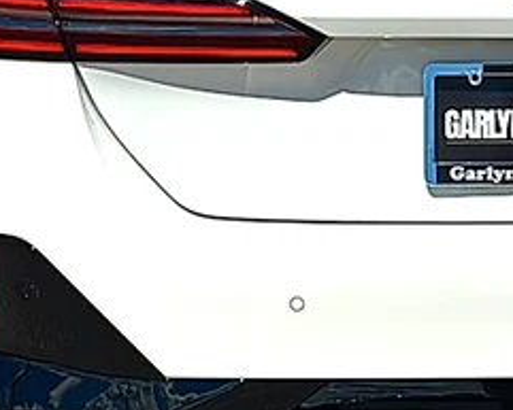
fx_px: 1595
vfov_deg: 14.6
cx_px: 553
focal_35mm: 105
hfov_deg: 17.7
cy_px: 90
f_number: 1.78
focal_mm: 6.86
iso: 64
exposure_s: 1/10989
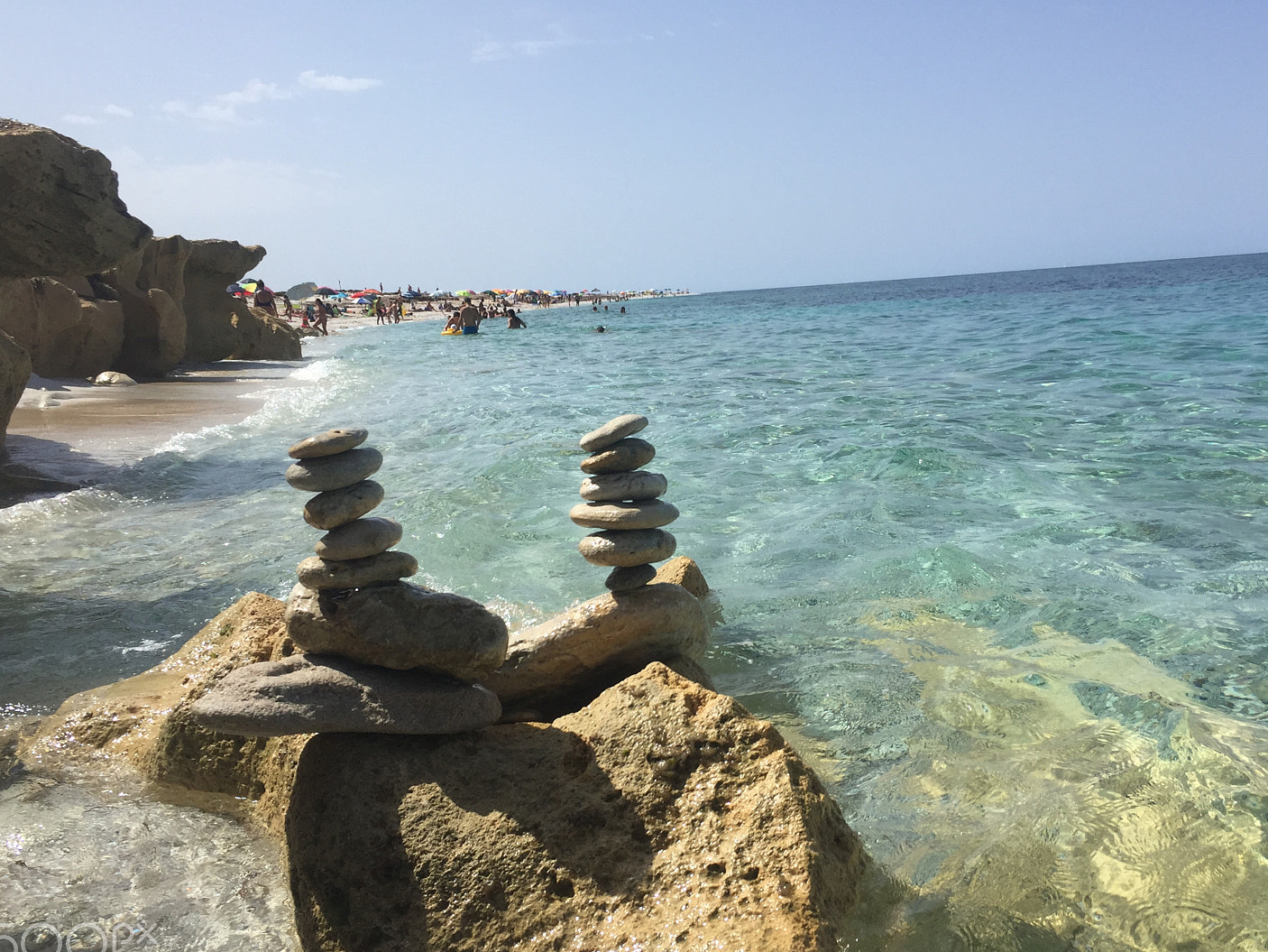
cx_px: 655
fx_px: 1209
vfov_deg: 42.9
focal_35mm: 33
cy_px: 521
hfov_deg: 55.3
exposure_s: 1/2825
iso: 32
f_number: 2.2
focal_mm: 4.15
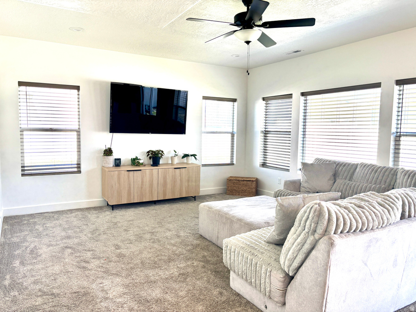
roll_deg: -0.9
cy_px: 156
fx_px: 312
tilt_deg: -5.1
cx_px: 208
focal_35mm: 26
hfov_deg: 67.3
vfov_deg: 53.1
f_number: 1.6
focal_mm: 5.96
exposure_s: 1/155
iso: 40
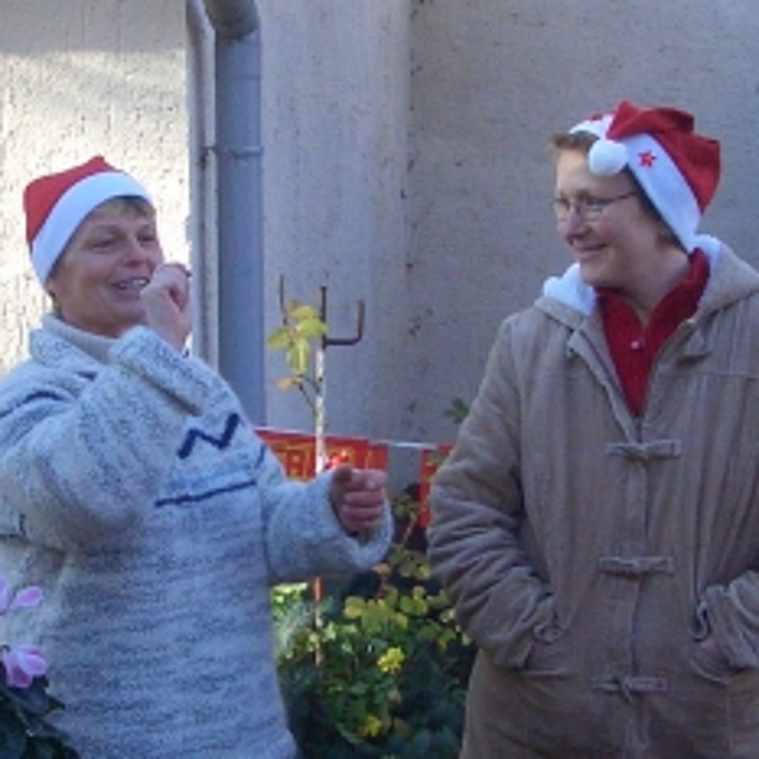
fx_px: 2109
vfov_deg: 20.4
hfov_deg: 20.4
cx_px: 401
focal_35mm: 85
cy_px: 404
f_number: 2.6
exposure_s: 1/800
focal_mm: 5.8
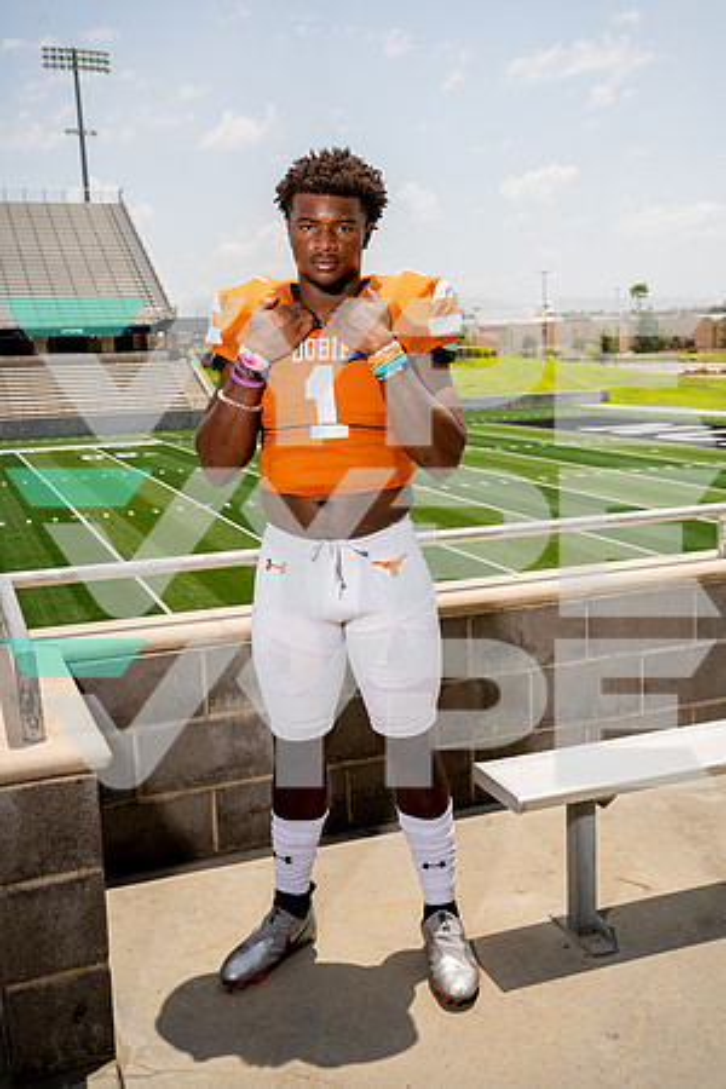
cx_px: 363
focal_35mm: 37
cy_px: 544
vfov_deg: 51.9
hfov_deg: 35.9
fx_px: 1119
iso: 100
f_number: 7.1
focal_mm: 37
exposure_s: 1/250
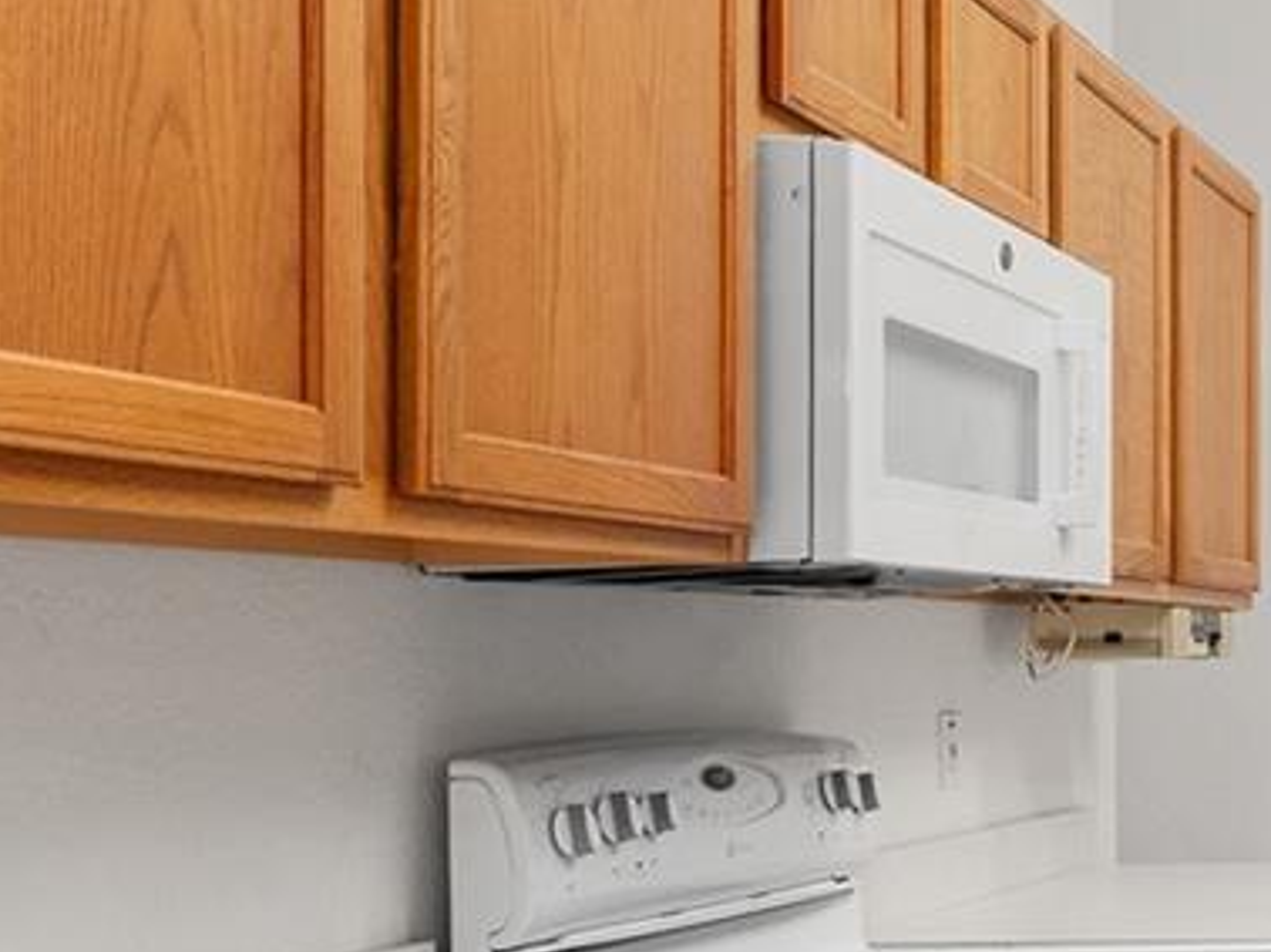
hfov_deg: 25.2
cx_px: 1930
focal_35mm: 57
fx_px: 2092
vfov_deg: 25.4
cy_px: 686
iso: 400
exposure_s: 1/6
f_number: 7.1
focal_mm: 14
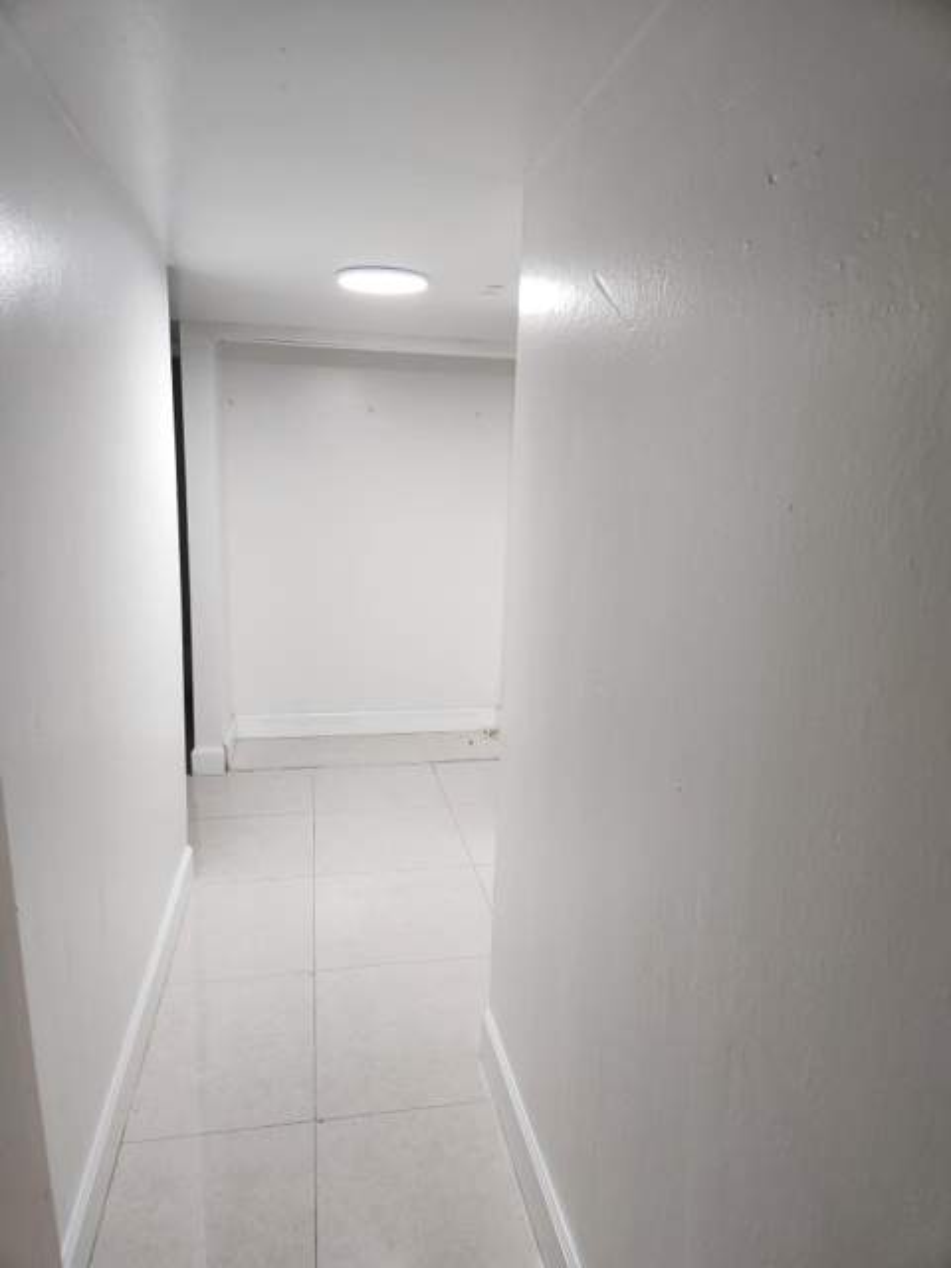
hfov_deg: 58.9
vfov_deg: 73.9
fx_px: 843
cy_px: 634
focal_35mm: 23
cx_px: 476
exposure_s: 1/120
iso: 250
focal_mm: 5.4
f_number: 1.8
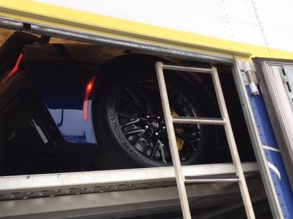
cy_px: 146
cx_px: 111
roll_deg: +5.8
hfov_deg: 44.5
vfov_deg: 34.0
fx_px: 355
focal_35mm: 42
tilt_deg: +28.1
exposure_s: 1/148
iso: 25
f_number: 2.2
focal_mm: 4.15
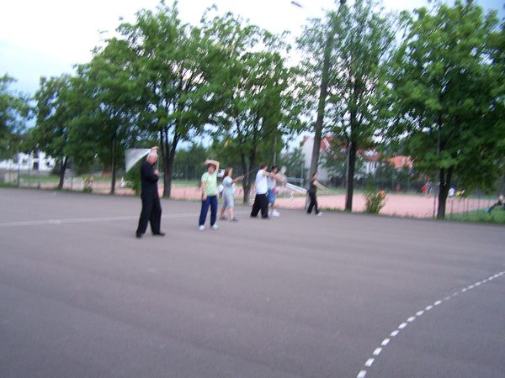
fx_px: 554
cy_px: 189
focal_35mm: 38
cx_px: 252
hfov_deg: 49.0
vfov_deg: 37.7
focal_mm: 6.3
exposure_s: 1/10
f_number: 2.8
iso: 160
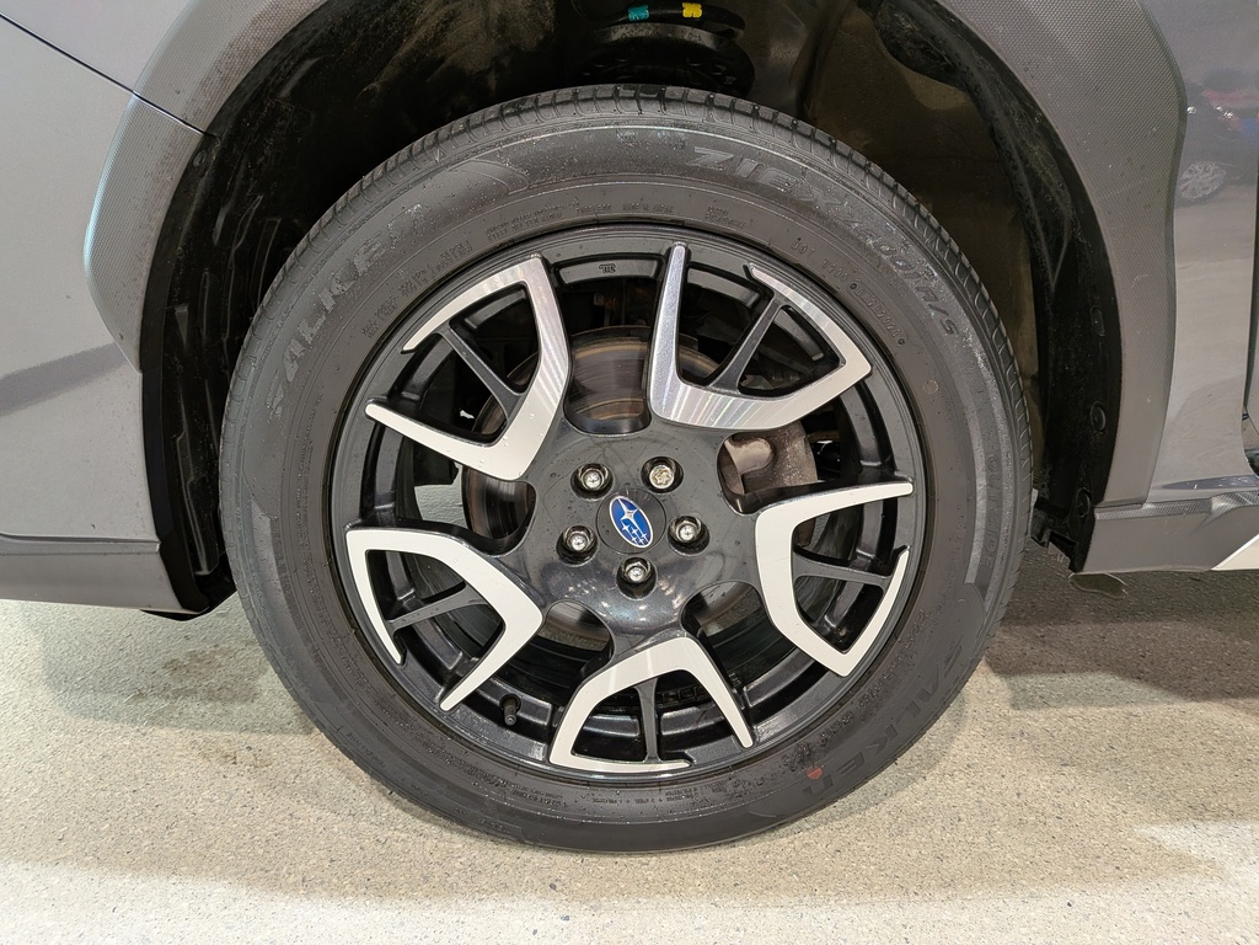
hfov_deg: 71.6
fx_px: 873
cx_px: 630
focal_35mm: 24
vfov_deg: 56.8
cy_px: 472
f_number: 1.7
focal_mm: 4.53
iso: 117
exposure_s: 1/60
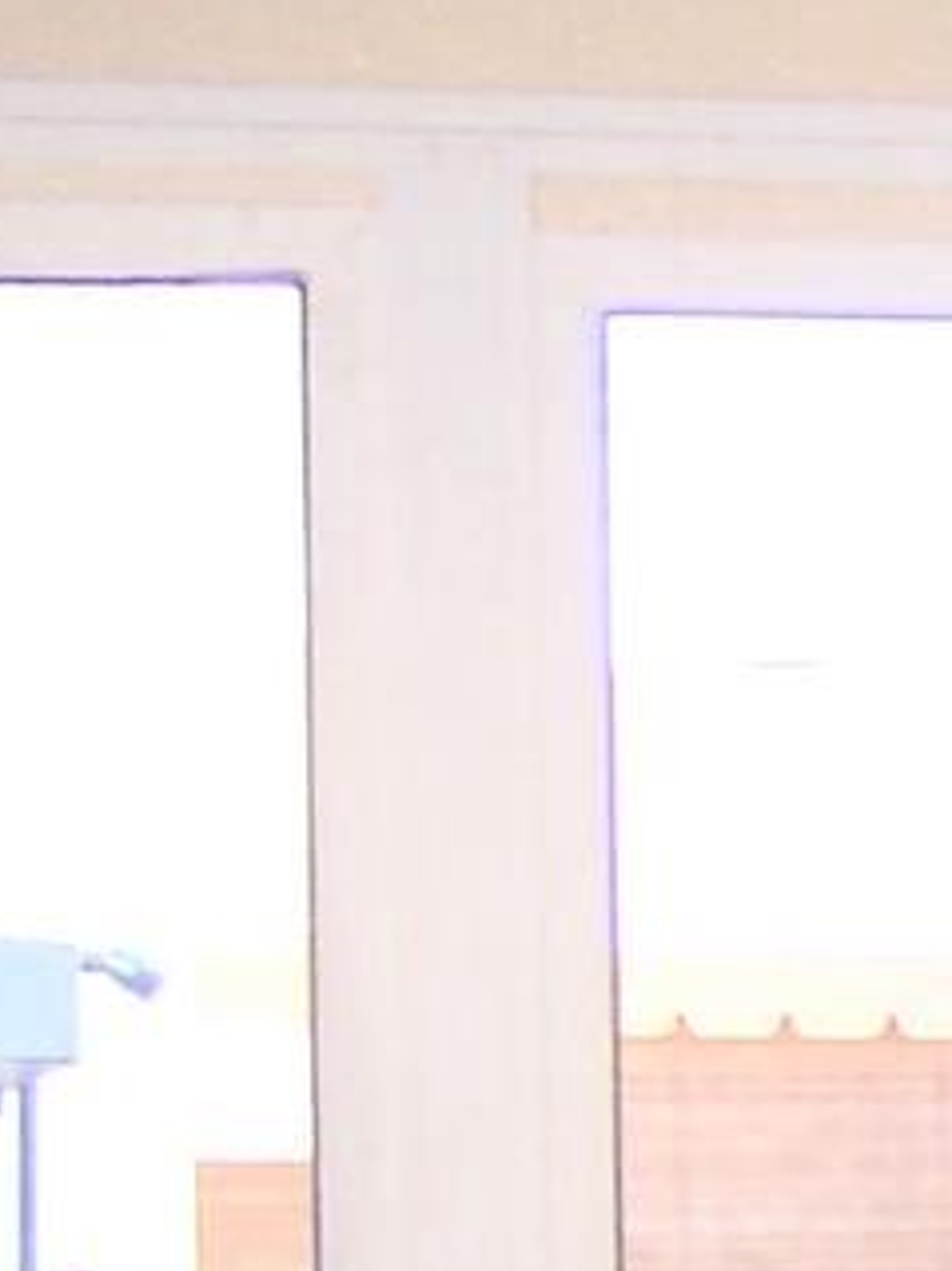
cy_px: 1741
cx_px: 3029
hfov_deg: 5.6
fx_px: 8953
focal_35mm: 244
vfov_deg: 8.0
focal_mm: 6.3
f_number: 2.8
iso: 80
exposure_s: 1/90
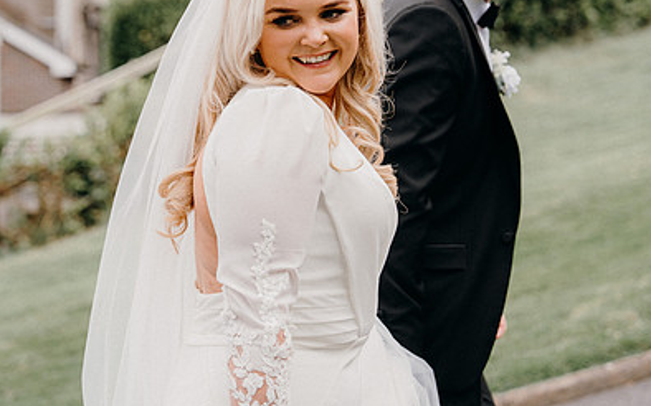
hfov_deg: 19.8
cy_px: 111
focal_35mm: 105
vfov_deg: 12.4
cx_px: 292
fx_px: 1862
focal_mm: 70
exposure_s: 1/250
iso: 125
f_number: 3.5
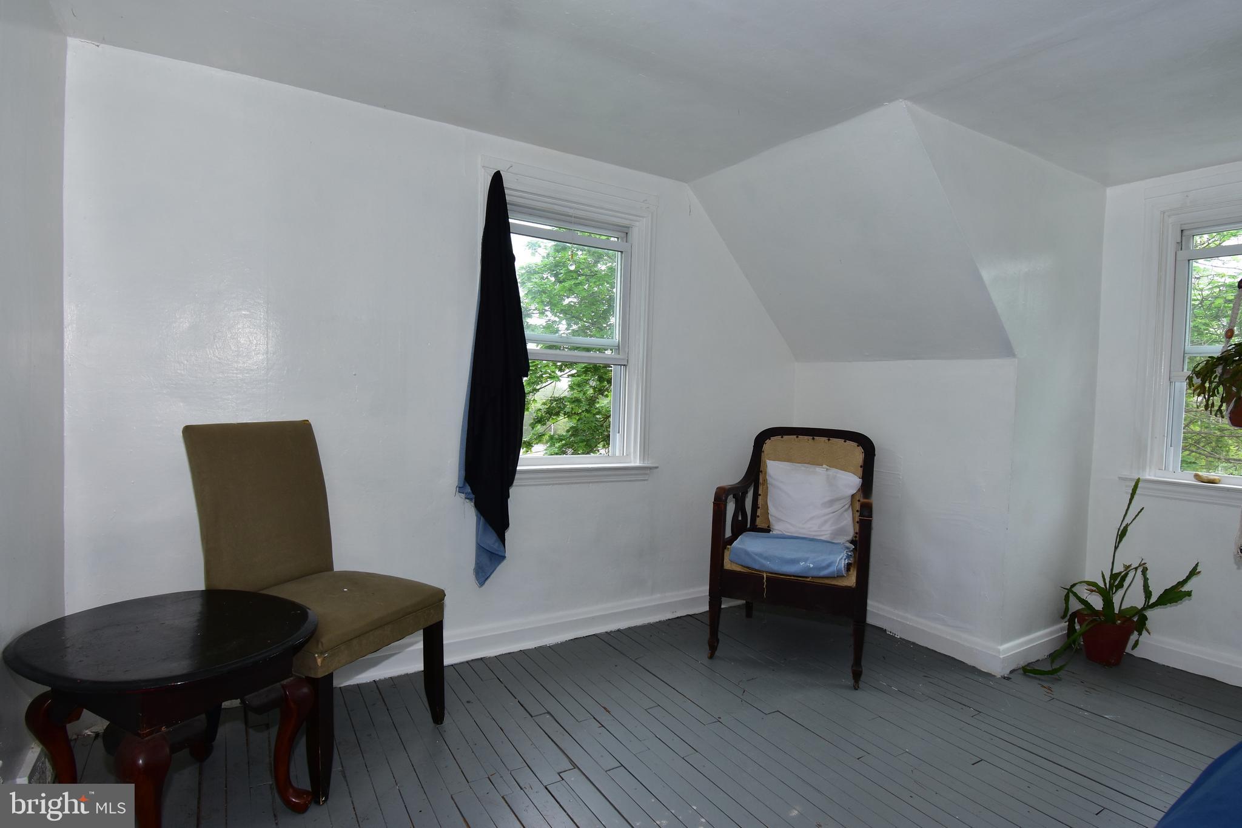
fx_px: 621
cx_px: 621
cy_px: 414
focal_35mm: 18
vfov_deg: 67.4
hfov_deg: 90.0
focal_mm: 12
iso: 400
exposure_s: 1/125
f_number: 8
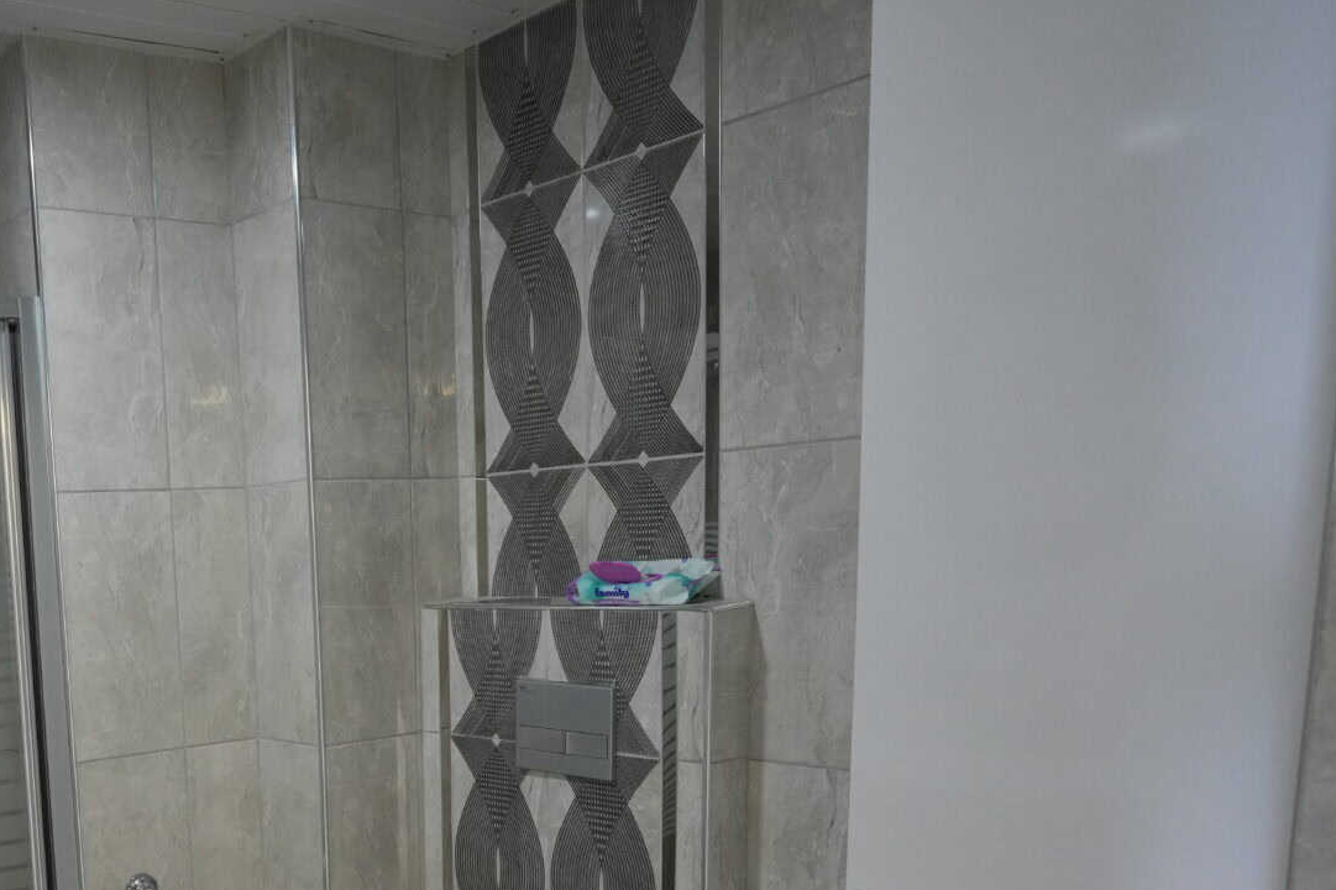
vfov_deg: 34.8
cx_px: 194
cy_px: 802
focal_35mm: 36
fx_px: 1336
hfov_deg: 48.8
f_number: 3.5
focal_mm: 19
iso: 1600
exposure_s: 1/160
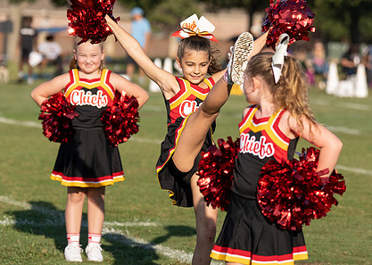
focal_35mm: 245
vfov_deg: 5.9
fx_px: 2586
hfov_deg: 8.2
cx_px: 181
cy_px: 104
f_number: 2.8
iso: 320
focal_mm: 109
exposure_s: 1/5000
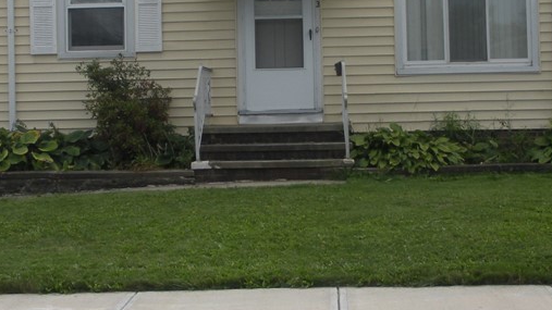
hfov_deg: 27.5
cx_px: 255
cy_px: 58
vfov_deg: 15.6
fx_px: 1127
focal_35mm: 77
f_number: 3.5
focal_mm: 6.3
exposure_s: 1/790
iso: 64
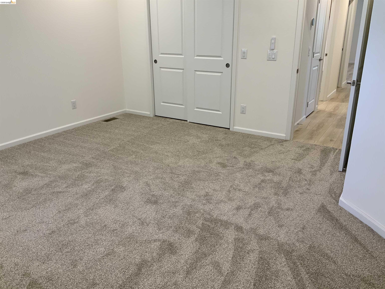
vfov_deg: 48.2
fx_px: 323
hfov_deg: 61.7
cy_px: 144
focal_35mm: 29
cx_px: 192
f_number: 1.8
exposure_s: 1/60
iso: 50
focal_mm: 3
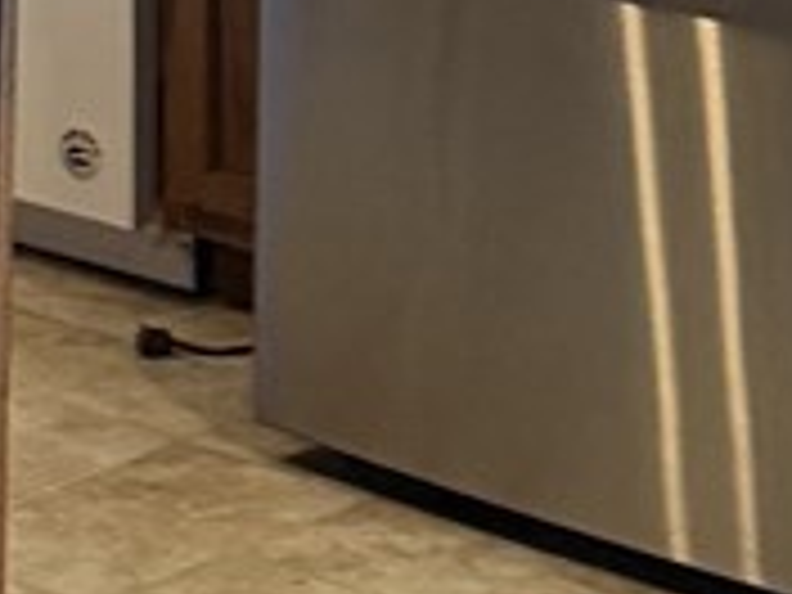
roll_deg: +0.4
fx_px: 4805
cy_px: -549
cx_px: -909
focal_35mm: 210
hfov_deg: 8.8
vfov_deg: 6.9
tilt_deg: -5.3
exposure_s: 1/60
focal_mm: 6.76
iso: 320
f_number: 1.78
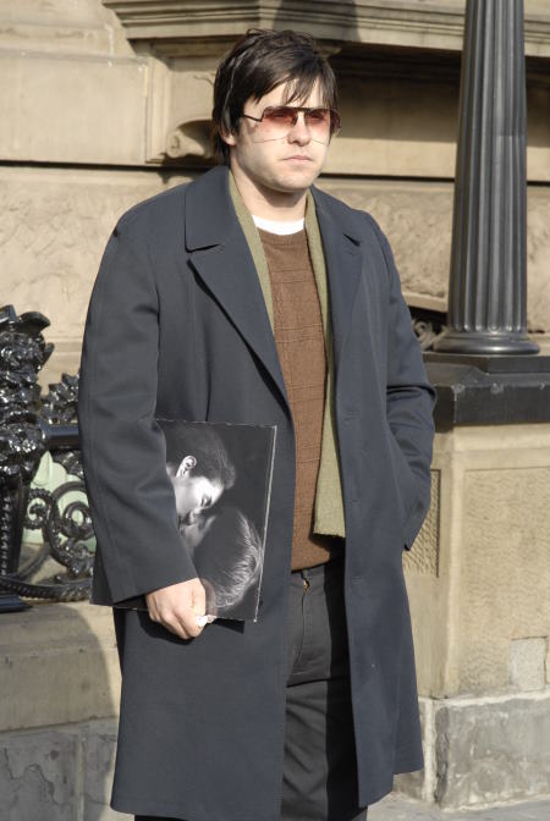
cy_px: 410
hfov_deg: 10.8
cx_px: 275
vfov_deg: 16.1
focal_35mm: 128
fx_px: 2913
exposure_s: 1/125
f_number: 8
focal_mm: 85
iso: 200
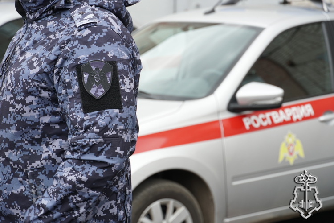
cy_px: 112
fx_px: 1016
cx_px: 167
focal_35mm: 110
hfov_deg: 18.7
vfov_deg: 12.5
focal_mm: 73
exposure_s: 1/160
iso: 320
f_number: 5.6
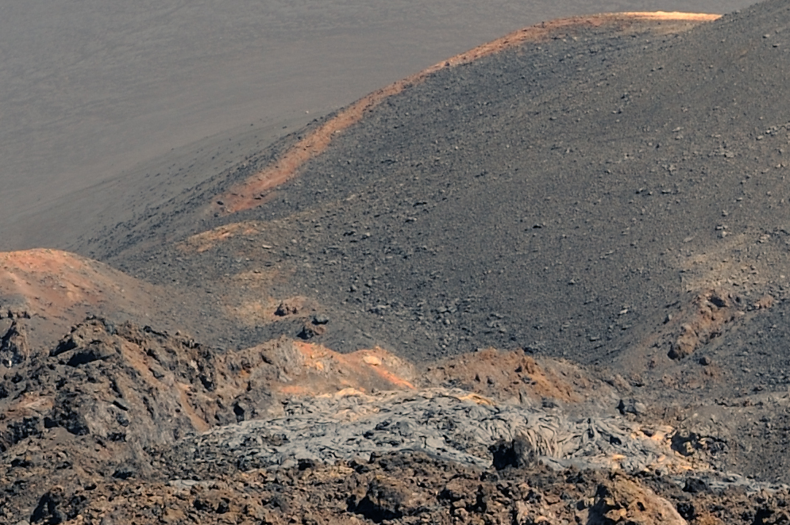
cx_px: 967
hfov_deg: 13.0
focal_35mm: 154
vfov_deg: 8.9
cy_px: 309
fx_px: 3377
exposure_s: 1/250
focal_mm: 36
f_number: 8
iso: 200
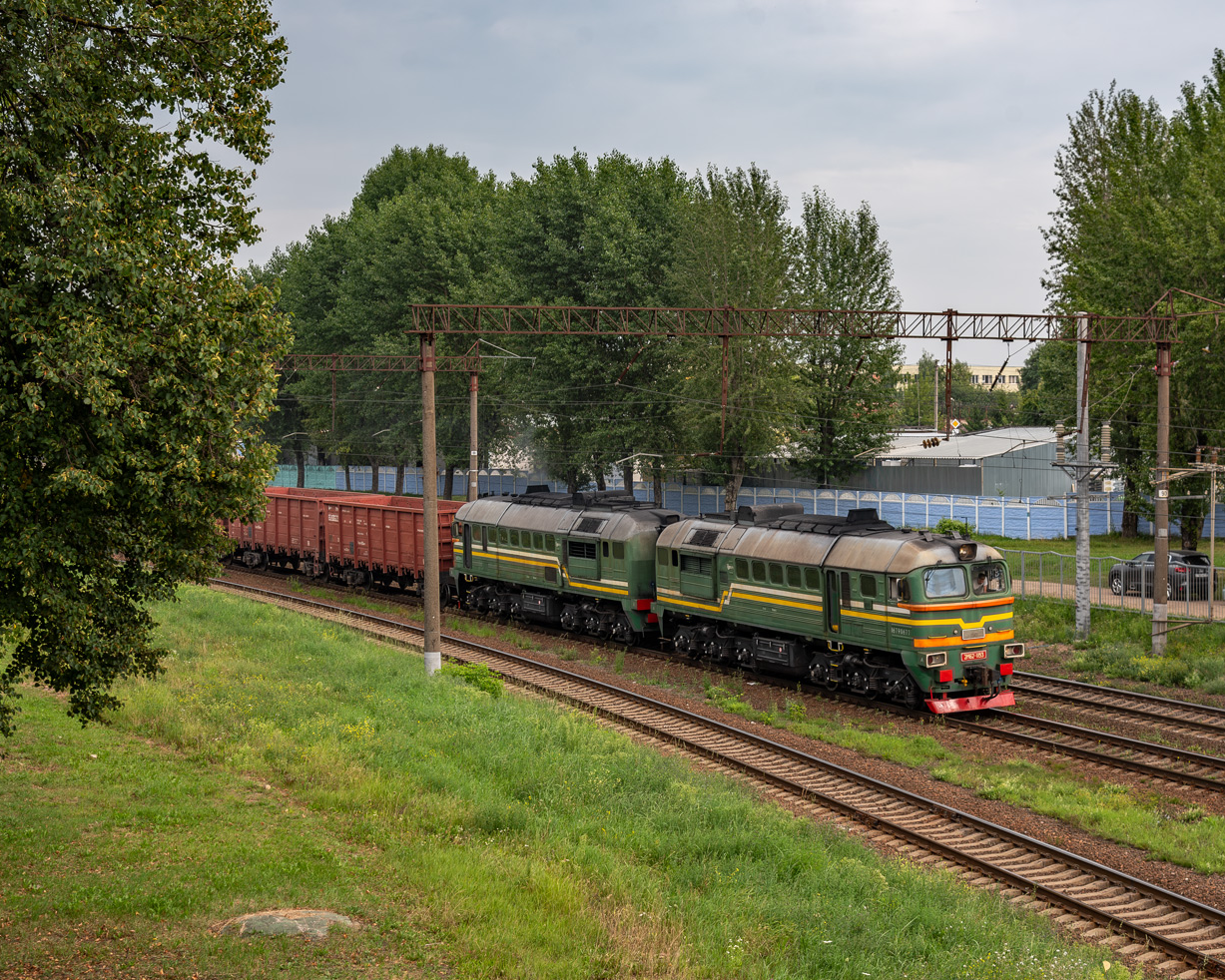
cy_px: 483
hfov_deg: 34.1
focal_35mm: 55
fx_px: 1994
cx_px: 669
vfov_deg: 27.6
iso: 100
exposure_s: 1/500
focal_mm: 48
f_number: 5.6
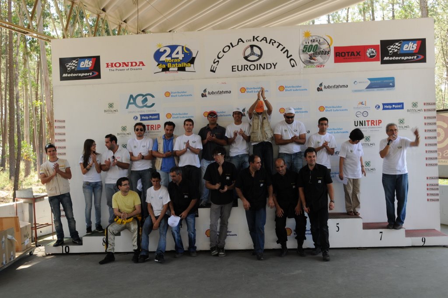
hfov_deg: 55.2
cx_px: 224
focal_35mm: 34
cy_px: 149
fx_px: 429
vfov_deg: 38.3
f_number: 8
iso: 400
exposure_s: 1/60
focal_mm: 23
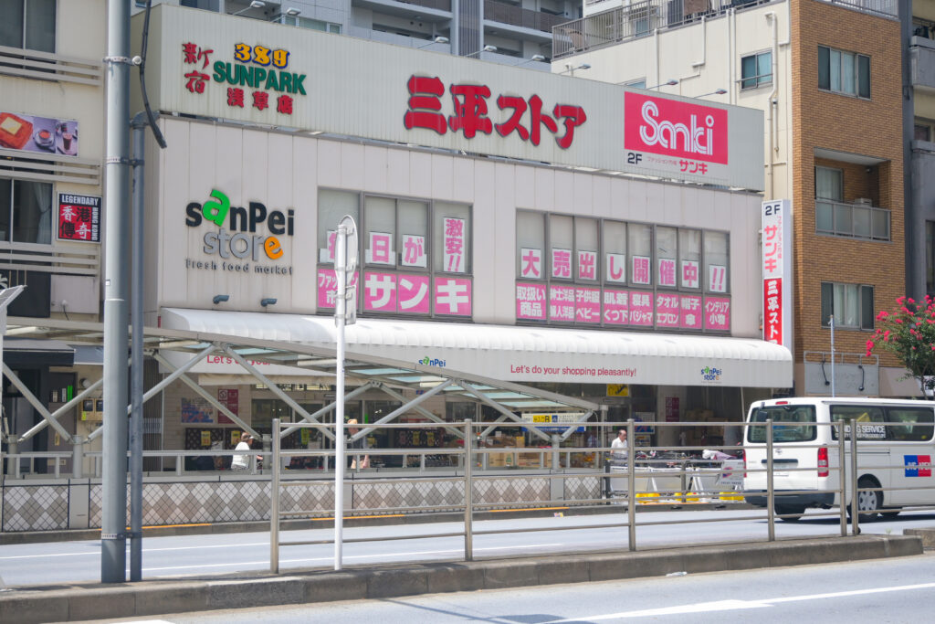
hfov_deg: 35.9
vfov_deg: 24.4
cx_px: 468
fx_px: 1442
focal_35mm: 56
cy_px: 312
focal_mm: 37
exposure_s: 1/500
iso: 100
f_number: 5.3
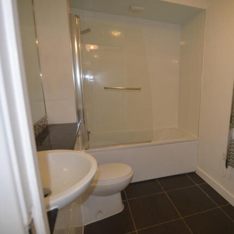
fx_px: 171
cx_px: 169
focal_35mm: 22
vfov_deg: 68.8
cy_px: 116
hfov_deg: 65.5
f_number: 3.5
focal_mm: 11.5
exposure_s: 1/50
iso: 800
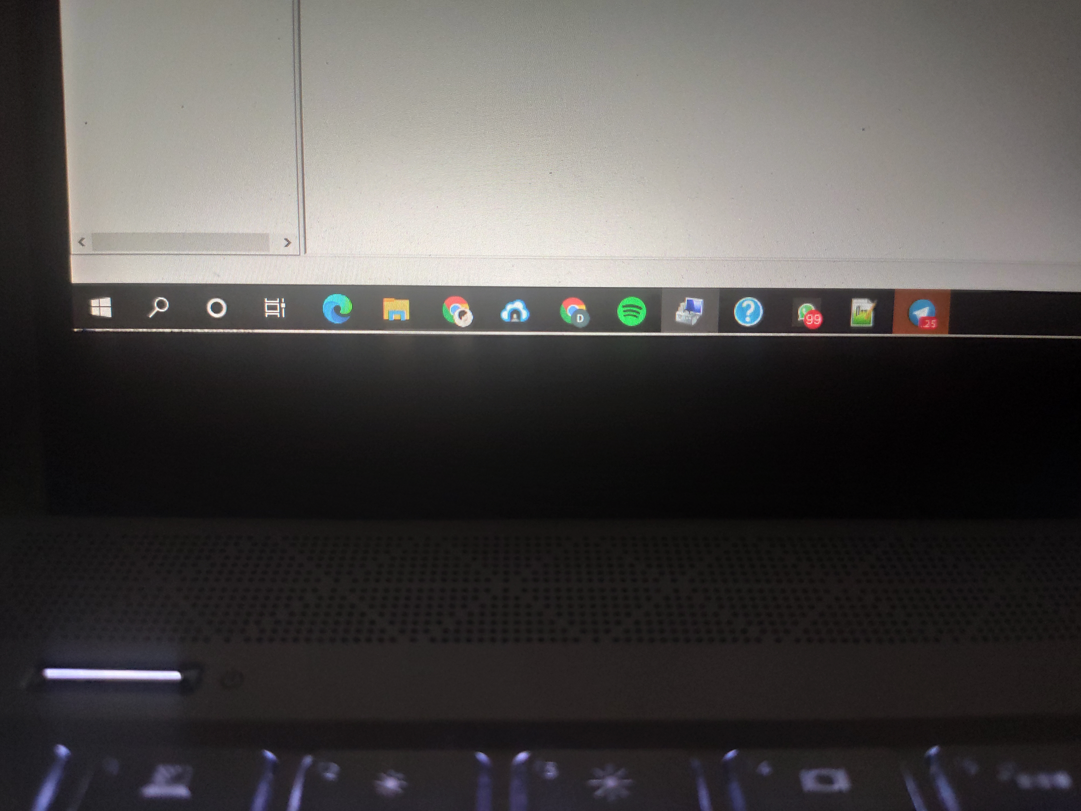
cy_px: 406
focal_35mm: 26
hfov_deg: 67.3
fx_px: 812
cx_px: 540
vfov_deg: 53.1
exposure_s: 1/33
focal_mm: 4.77
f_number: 1.75
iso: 646
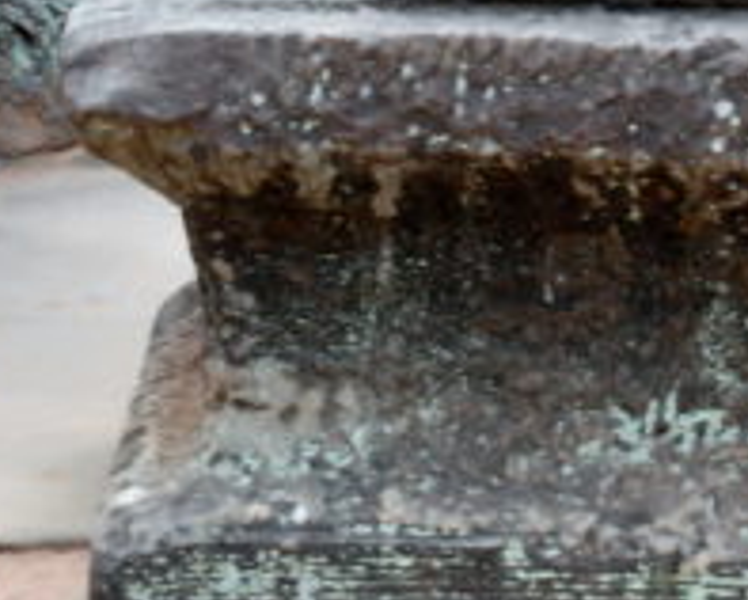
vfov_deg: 12.3
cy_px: 137
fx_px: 2774
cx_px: 587
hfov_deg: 15.3
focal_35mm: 125
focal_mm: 35
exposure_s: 1/25
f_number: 4.2
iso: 800
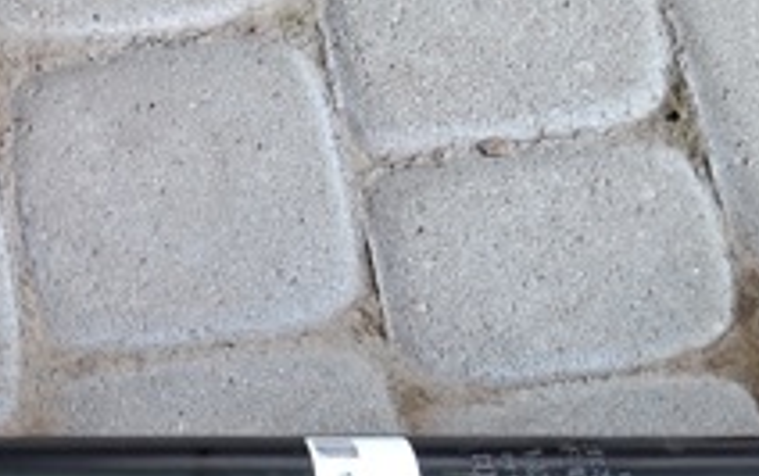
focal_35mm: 83
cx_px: -140
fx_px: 1719
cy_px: 510
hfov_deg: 23.0
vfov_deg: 15.4
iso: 50
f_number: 1.8
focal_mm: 3.98
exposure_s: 1/40
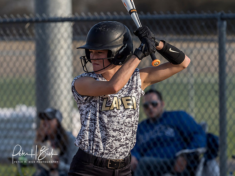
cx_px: 118
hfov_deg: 3.3
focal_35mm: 601
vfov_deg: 2.5
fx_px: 4080
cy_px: 88
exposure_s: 1/1250
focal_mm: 300
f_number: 6.3
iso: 400
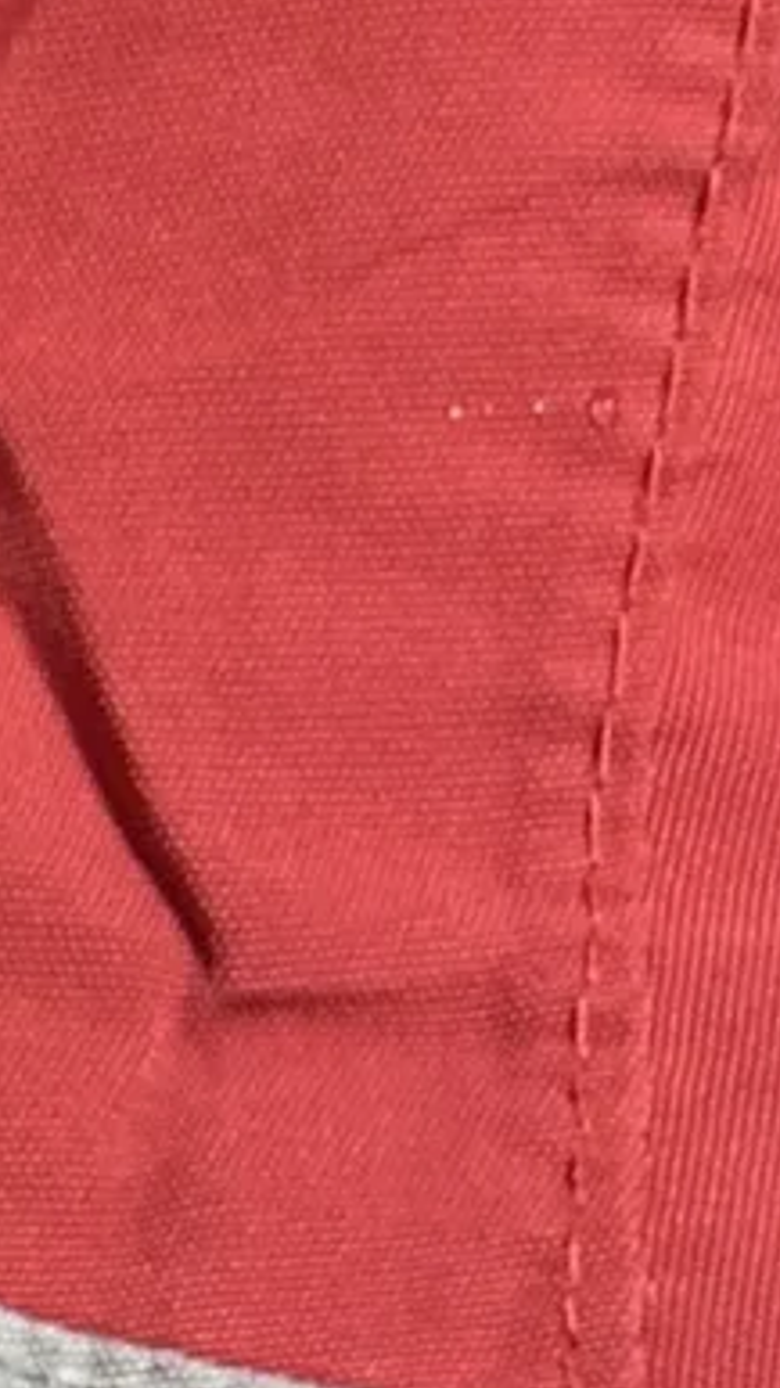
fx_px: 6916
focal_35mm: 188
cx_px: -1858
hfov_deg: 5.8
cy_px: 1075
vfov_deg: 11.4
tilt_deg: -62.9
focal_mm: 5.7
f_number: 1.5
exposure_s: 1/50
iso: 250
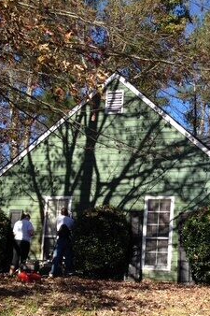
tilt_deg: +8.2
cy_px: 222
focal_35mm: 69
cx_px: 186
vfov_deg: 29.0
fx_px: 604
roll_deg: -1.0
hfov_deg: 19.4
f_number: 2.4
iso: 50
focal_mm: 4.28
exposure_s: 1/824
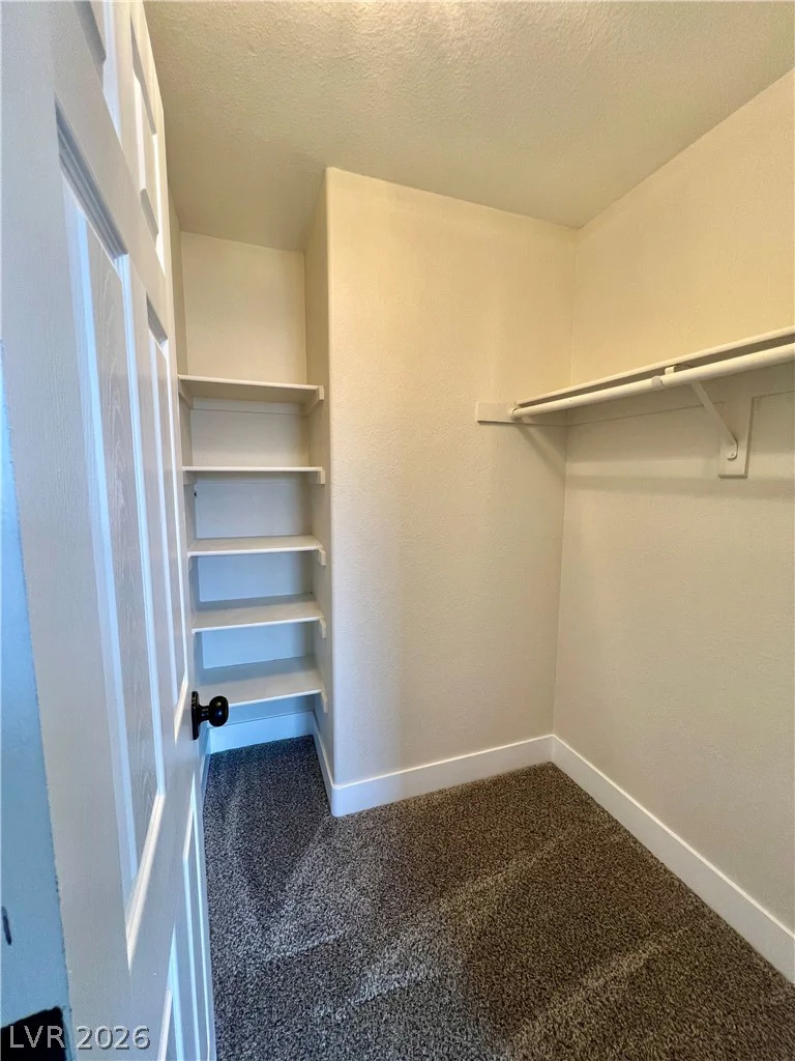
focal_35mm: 13
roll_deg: +0.0
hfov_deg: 89.9
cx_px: 398
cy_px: 530
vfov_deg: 106.2
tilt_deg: -7.2
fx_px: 398
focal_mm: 1.57
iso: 100
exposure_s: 1/120
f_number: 1.8
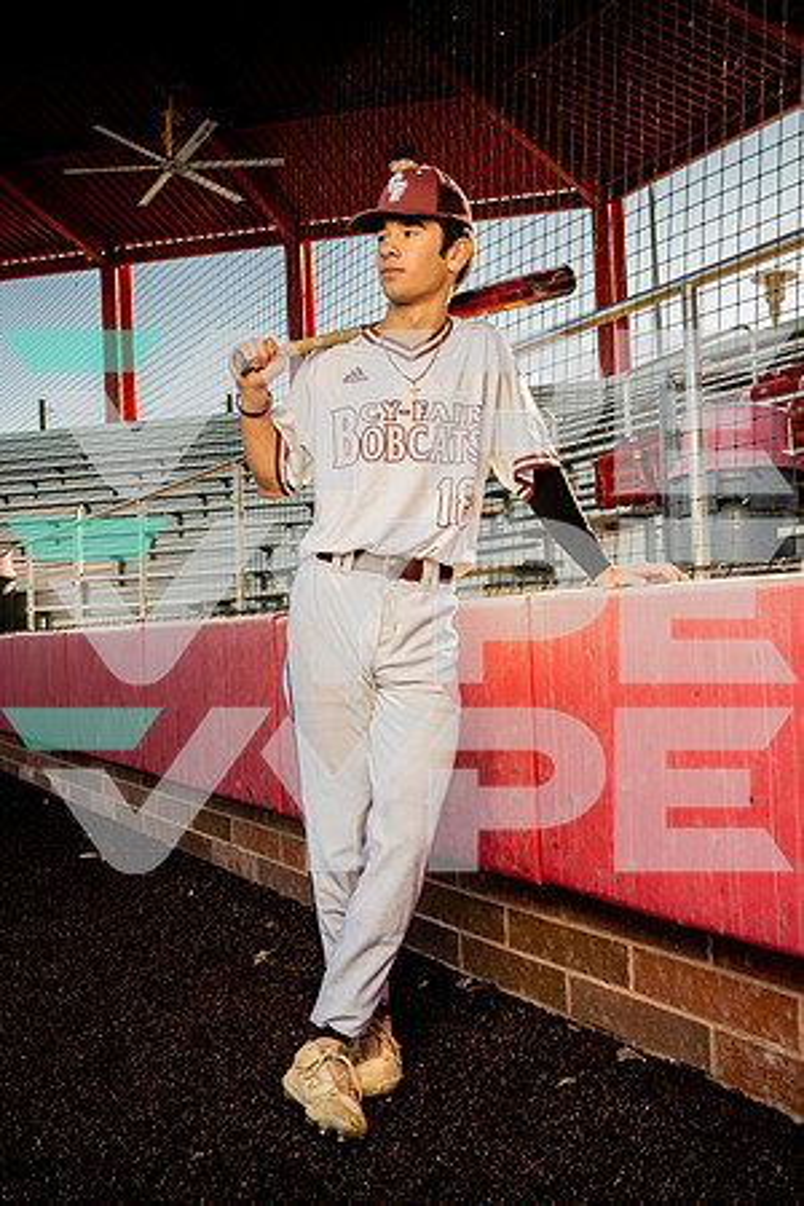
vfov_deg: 57.2
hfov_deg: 40.0
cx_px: 402
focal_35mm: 33
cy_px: 603
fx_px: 1105
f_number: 10
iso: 400
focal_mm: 33
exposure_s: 1/250
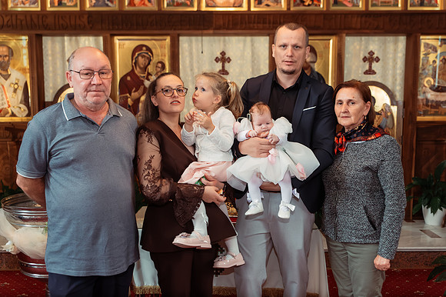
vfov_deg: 35.0
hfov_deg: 50.7
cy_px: 148
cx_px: 223
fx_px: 470
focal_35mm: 38
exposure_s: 1/250
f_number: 3.5
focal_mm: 38
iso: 3200
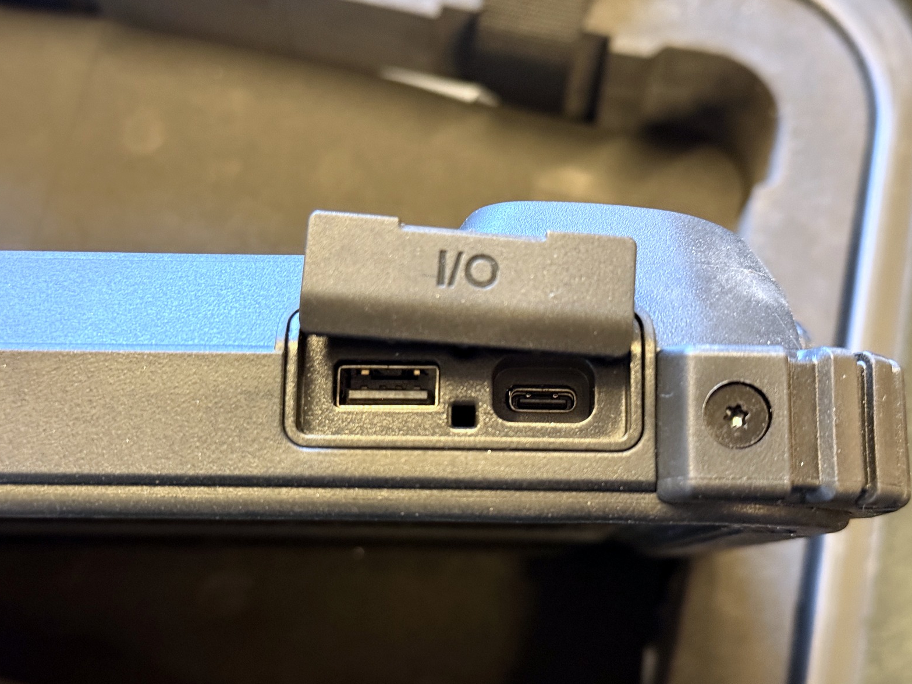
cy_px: 345
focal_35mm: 49
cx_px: 448
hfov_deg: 38.9
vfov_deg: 29.7
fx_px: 1291
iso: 500
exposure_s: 1/33
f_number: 1.78
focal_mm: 6.76
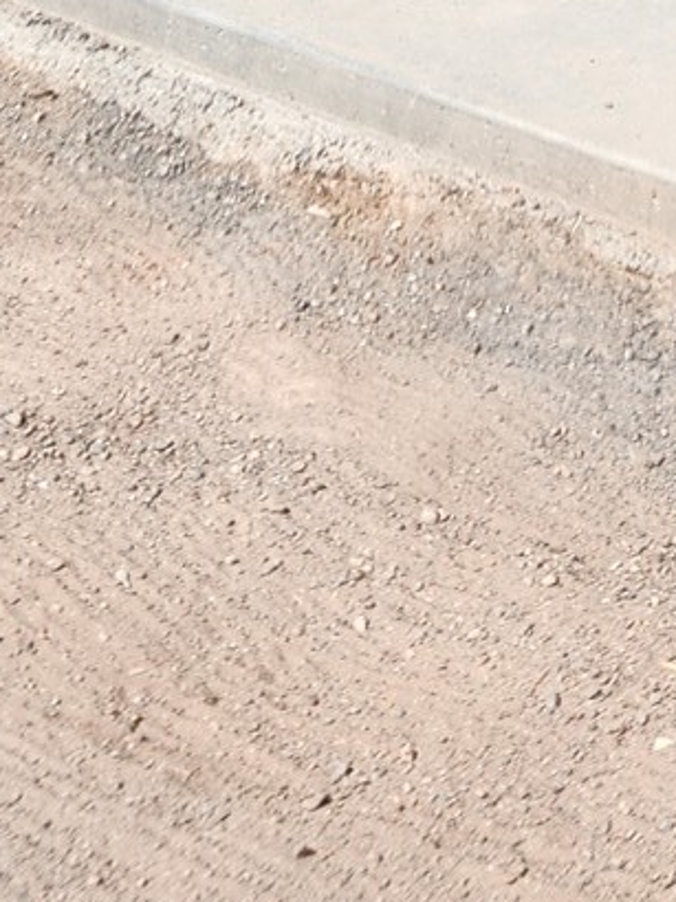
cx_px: 696
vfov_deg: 14.2
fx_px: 2997
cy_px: -933
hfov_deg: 12.7
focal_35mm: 115
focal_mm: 5.4
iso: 20
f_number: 1.8
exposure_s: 1/2122
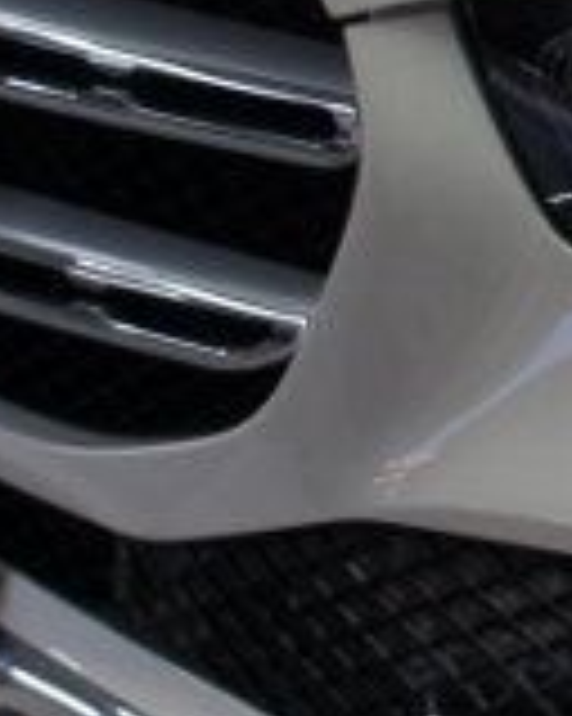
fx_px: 3453
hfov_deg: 8.5
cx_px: 1455
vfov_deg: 11.8
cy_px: 97
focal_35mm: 163
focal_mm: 18
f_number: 4.5
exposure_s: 1/40
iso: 200
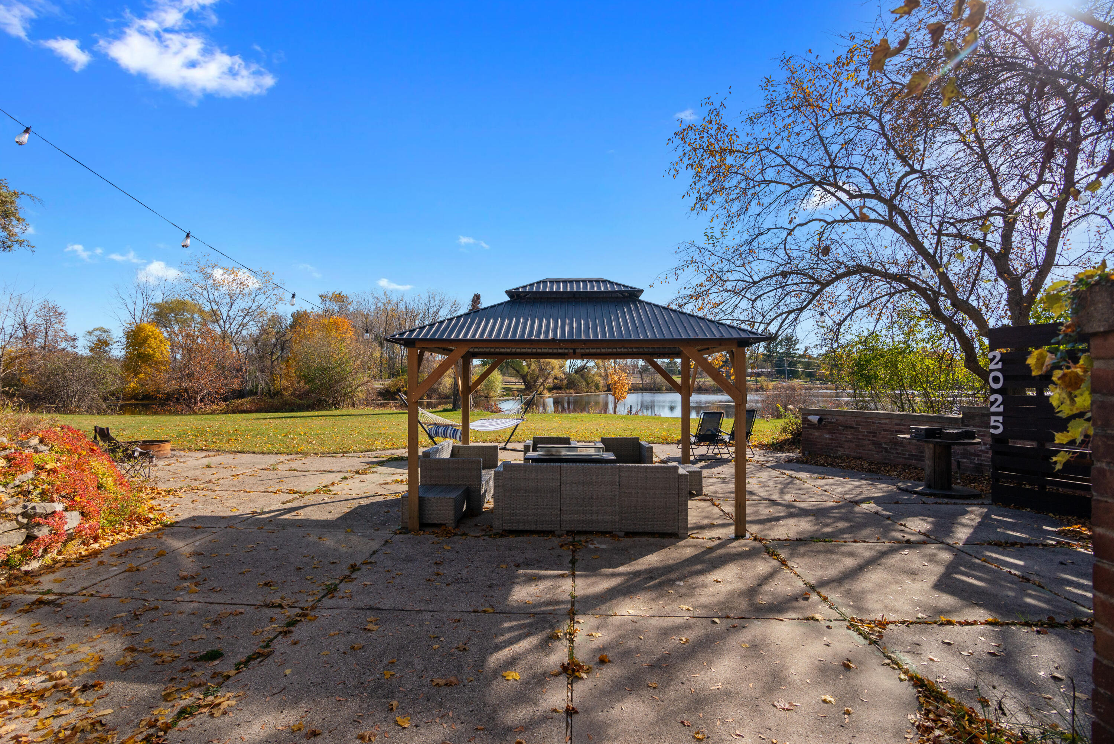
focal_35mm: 30
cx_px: 557
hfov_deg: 61.9
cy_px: 372
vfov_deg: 43.6
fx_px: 929
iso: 320
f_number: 8
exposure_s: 1/1250
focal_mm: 30
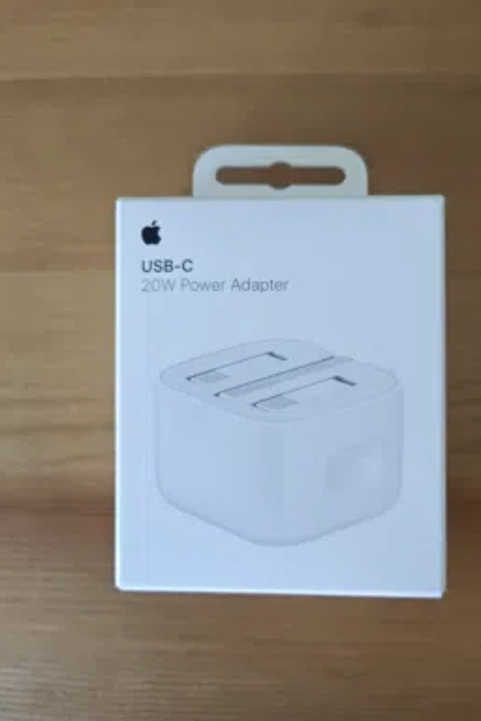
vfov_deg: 69.4
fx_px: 521
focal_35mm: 26
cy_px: 360
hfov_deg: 49.3
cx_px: 280
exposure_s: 1/50
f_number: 1.8
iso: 2884
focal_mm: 5.56
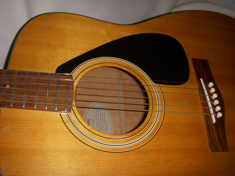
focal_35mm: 38
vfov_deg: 37.7
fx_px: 258
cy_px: 88
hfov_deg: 49.0
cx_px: 118
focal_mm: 6.3
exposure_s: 1/30
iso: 100
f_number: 3.3
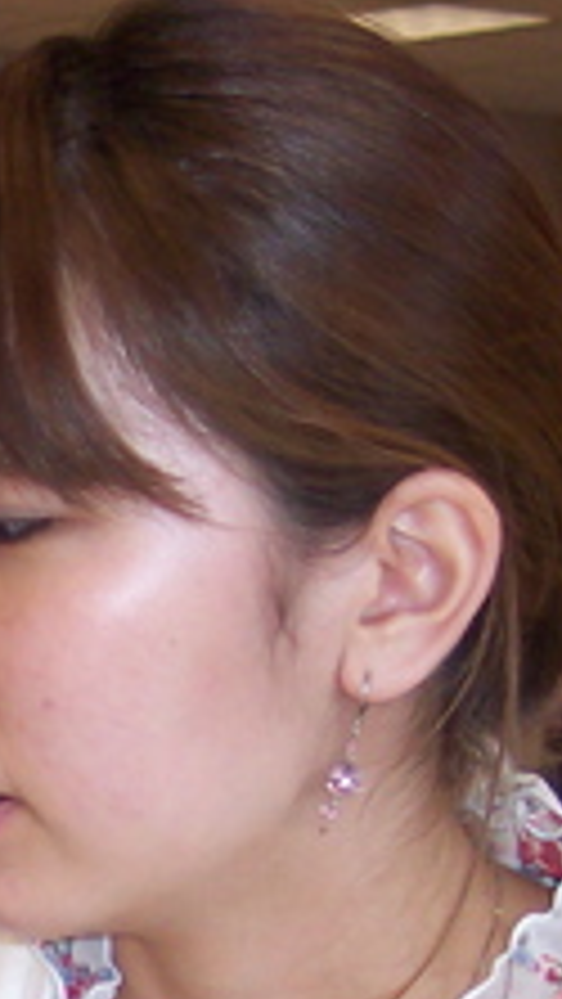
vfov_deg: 14.2
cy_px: 1042
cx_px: -398
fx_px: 3944
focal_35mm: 149
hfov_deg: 7.9
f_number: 2.8
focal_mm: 8
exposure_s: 1/60
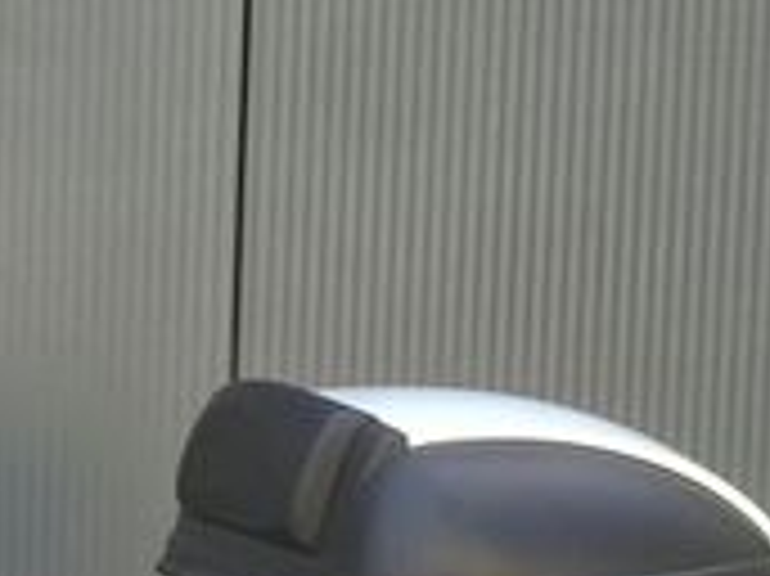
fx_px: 1912
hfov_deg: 18.1
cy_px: 716
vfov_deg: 16.4
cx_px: -617
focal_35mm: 86
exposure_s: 1/333
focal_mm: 5.54
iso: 50
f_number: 1.8
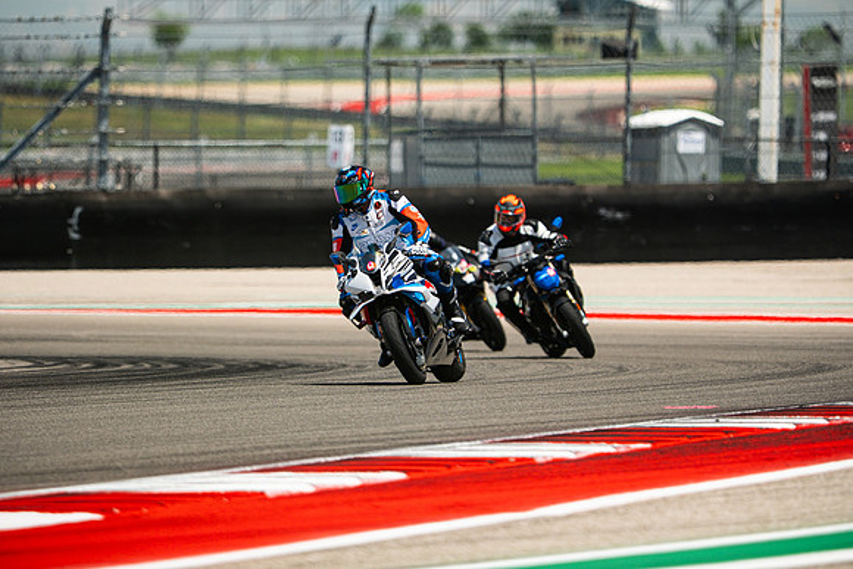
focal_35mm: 420
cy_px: 284
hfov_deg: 4.9
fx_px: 9954
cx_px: 426
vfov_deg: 3.3
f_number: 2.8
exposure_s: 1/2000
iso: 320
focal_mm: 280
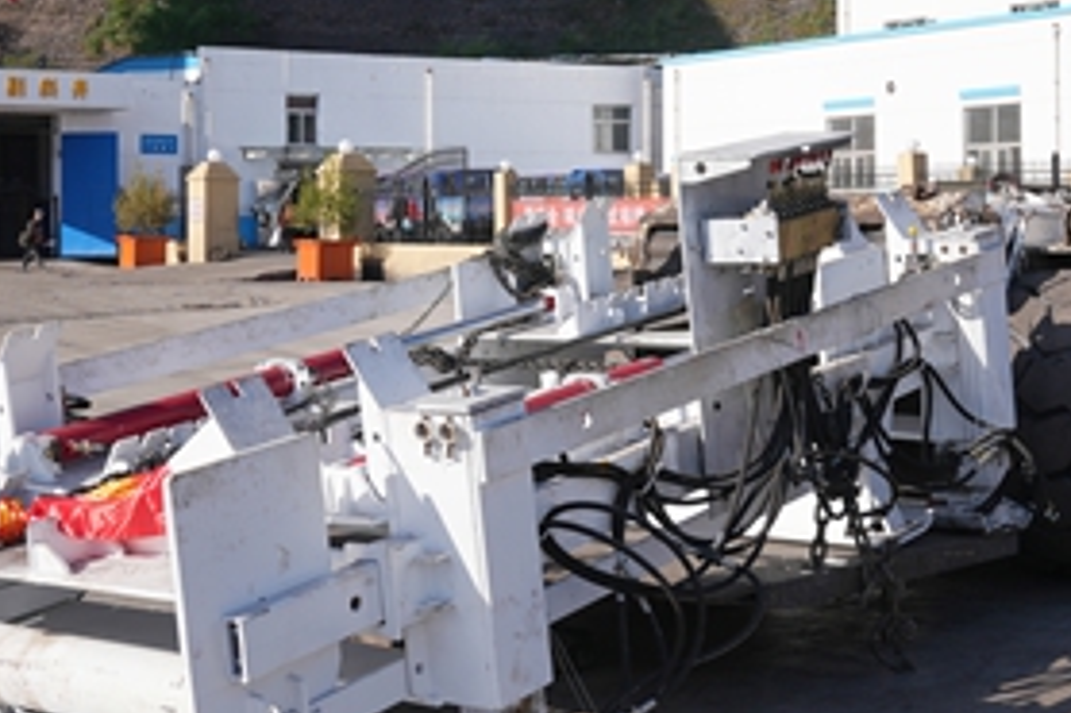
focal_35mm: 67
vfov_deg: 20.2
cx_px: 647
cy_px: 227
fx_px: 1992
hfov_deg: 30.0
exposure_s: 1/400
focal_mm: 31
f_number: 6.3
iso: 100
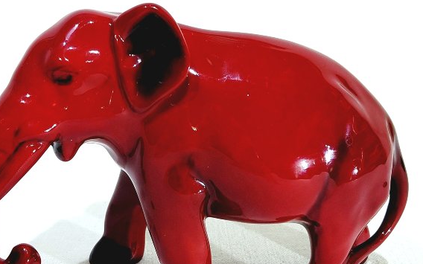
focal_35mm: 56
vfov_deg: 23.1
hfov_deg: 36.3
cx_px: 193
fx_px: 646
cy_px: 118
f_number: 1.8
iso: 50
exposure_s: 1/118
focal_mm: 4.69
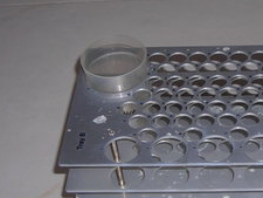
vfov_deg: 15.1
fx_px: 745
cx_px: 256
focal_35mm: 98
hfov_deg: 19.5
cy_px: 78
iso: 50
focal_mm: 6.3
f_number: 3.2
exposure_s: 1/60.1
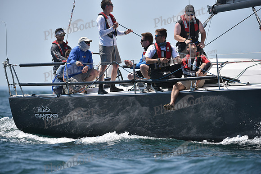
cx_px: 130
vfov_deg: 4.4
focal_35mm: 310
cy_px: 87
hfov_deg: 6.6
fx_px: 2248
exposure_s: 1/2500
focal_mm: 310
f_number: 5
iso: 320
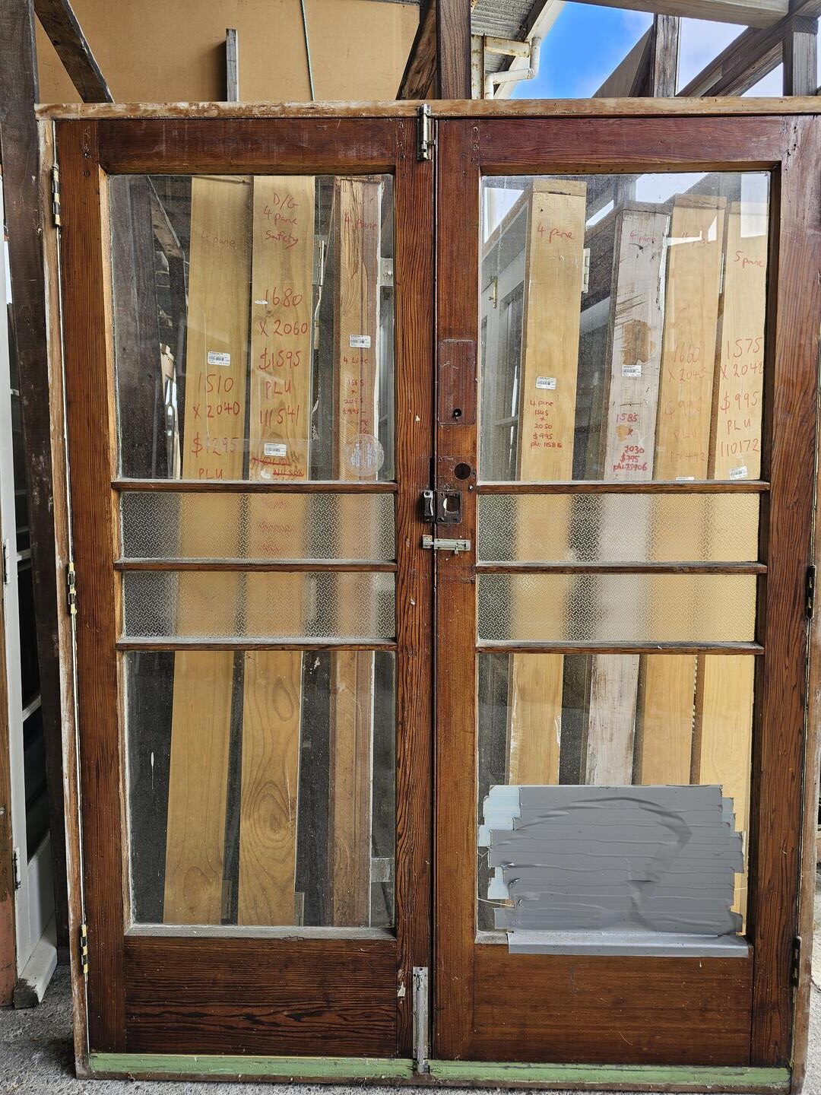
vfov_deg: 73.9
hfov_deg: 58.9
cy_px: 548
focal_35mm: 23
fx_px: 727
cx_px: 410
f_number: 1.7
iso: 12
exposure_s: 1/100
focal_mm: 6.3
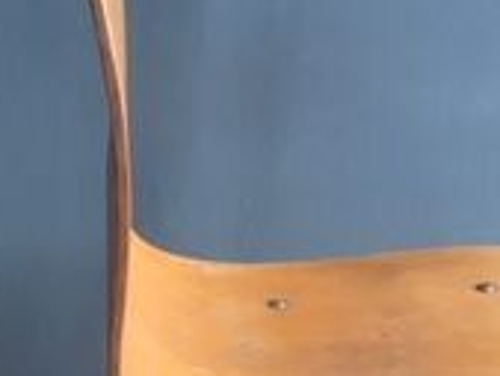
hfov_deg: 17.2
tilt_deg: -29.3
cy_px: 364
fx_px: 1590
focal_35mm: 110
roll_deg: -0.9
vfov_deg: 13.3
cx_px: -68
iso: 40
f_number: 2.2
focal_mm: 4.15
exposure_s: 1/33
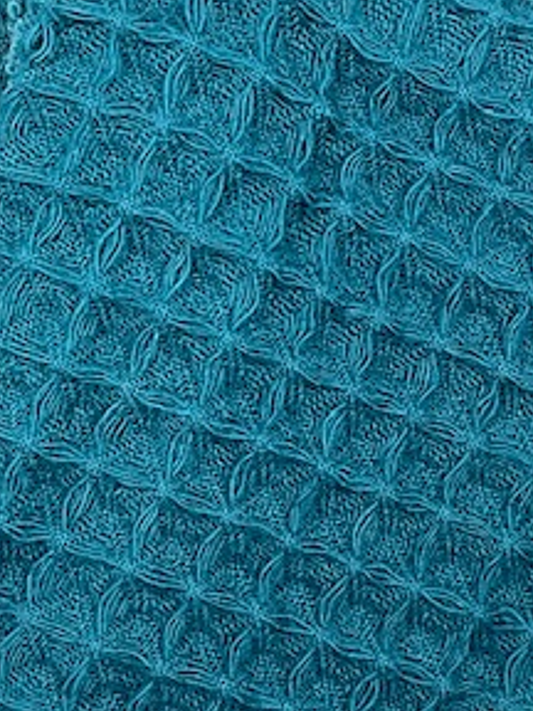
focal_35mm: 129
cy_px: 296
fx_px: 2648
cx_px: 336
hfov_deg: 11.5
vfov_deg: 15.3
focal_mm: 3
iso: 32
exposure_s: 1/122
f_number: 1.8
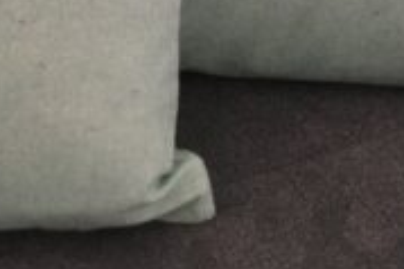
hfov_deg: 20.2
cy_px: -122
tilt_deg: -25.3
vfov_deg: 12.9
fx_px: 1132
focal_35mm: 101
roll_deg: -1.4
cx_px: 135
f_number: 2.2
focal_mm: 4.15
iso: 200
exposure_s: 1/20
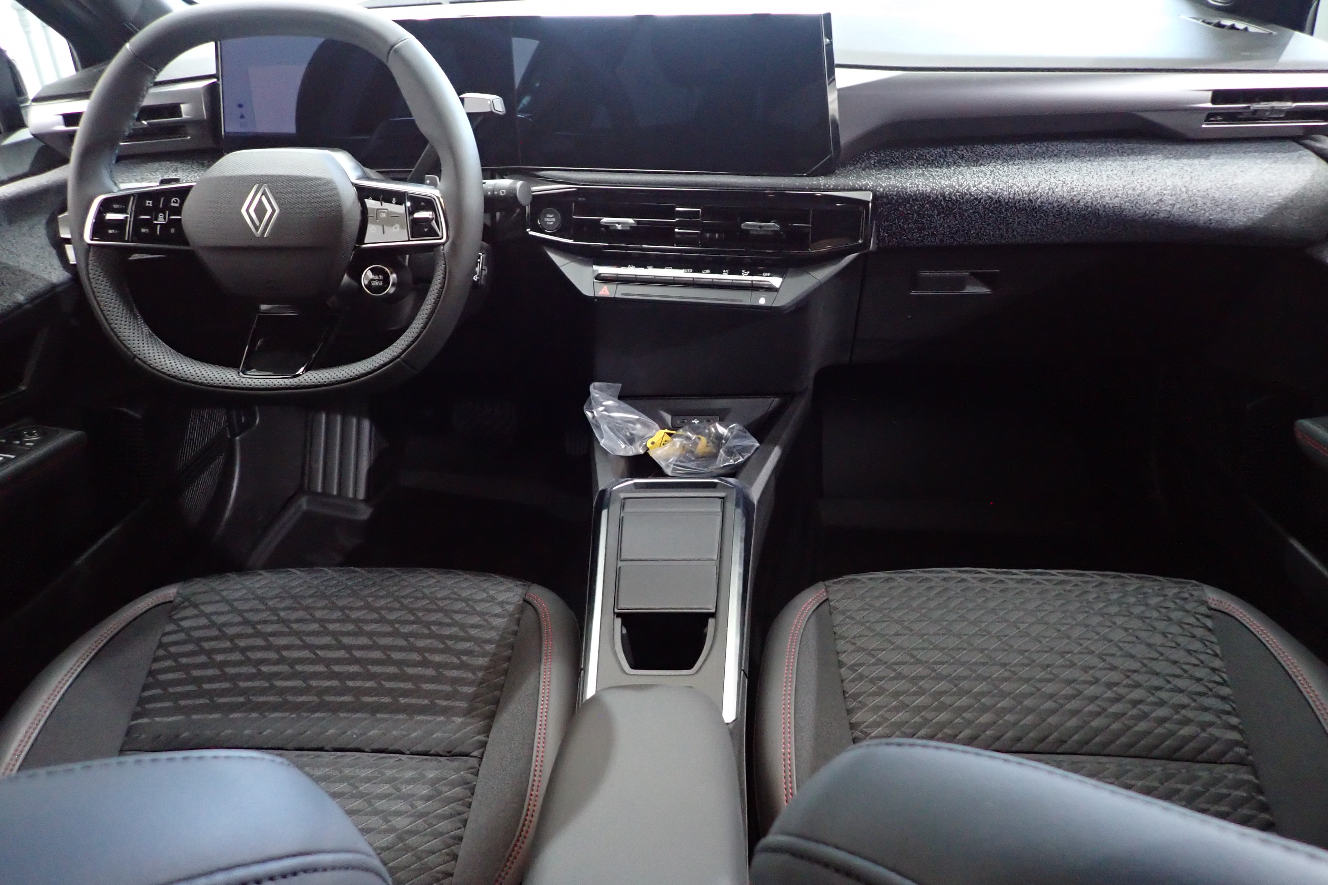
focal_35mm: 27
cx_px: 672
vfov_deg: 47.7
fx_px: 996
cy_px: 368
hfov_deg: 67.4
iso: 800
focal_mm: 4.5
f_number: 2
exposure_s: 1/30
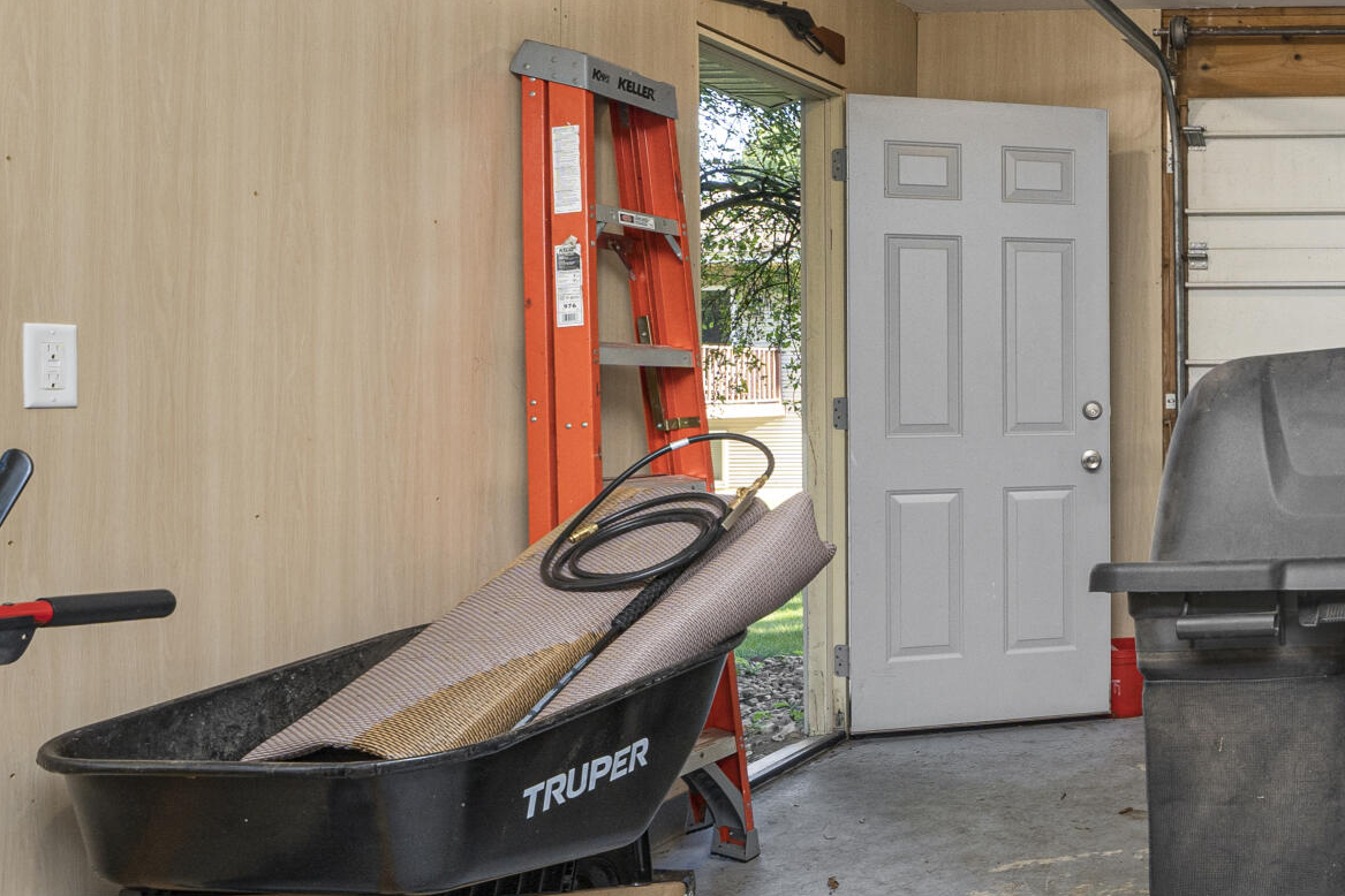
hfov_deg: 42.0
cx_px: 1479
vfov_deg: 36.8
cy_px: 411
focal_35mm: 36
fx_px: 1345
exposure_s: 1/125
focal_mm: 14
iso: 400
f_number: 7.1
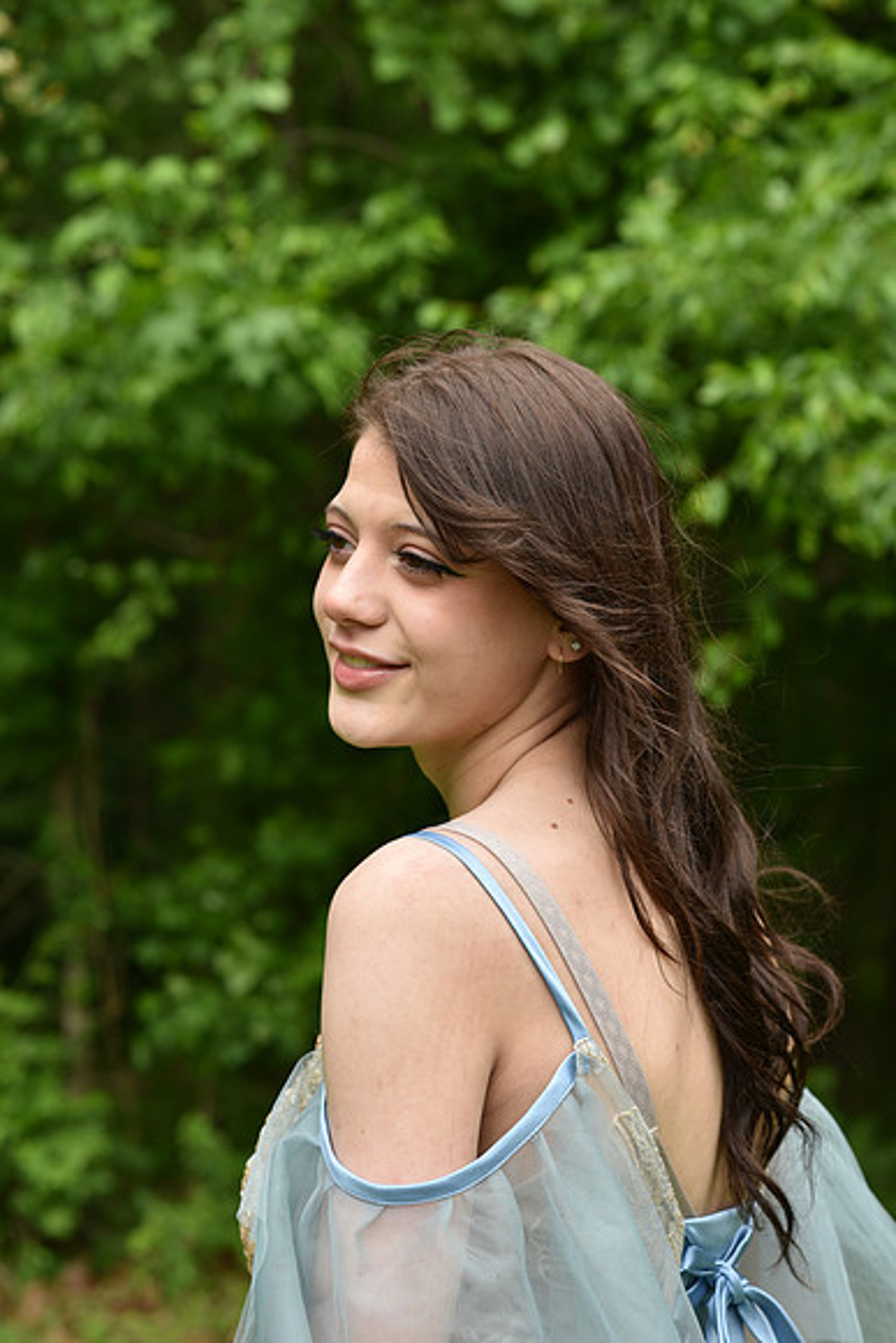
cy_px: 672
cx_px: 448
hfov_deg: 16.1
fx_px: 3171
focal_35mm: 85
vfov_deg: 23.9
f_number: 6.3
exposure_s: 1/200
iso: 200
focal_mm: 85
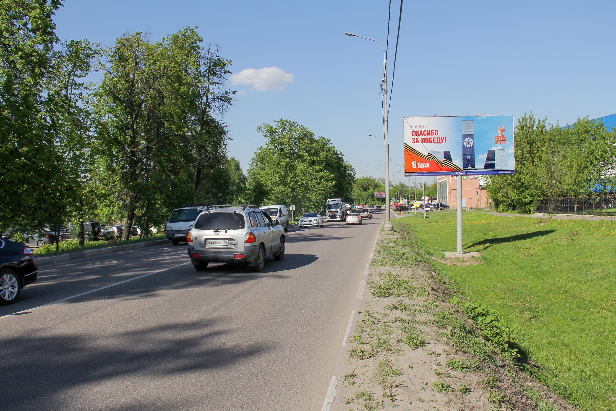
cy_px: 206
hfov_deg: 36.9
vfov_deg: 25.1
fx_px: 924
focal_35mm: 54
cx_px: 308
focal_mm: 18
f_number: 9
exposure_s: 1/400
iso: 100
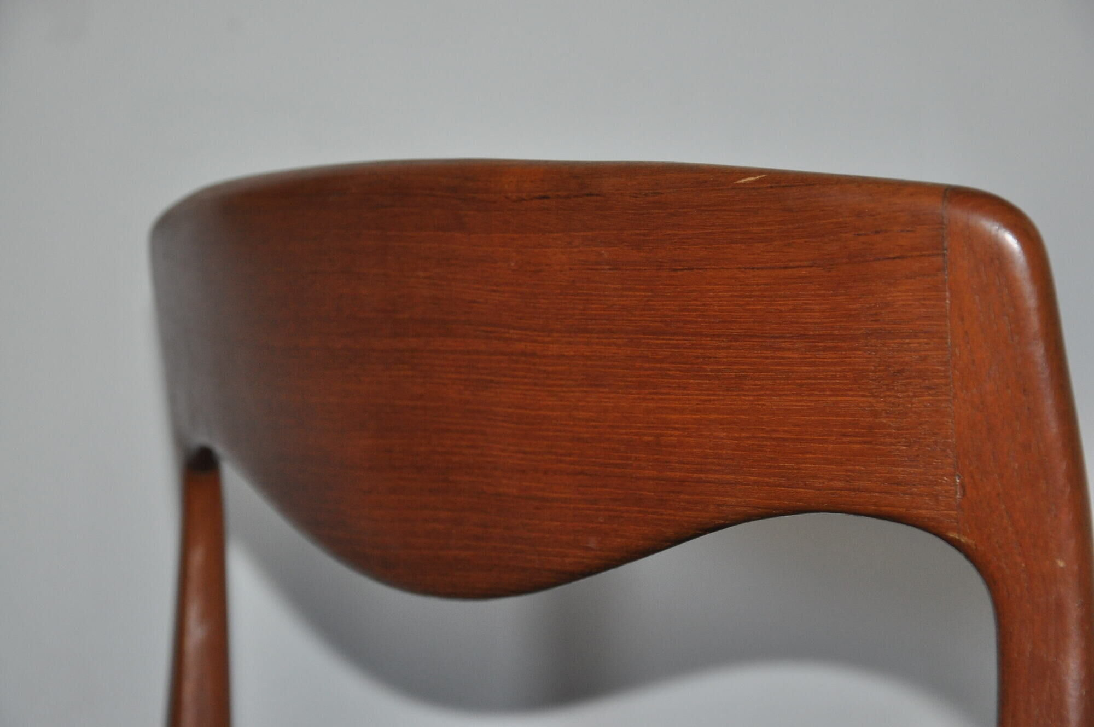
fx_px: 2640
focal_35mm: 87
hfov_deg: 23.4
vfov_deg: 15.7
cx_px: 547
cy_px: 364
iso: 800
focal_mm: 58
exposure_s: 1/60
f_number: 5
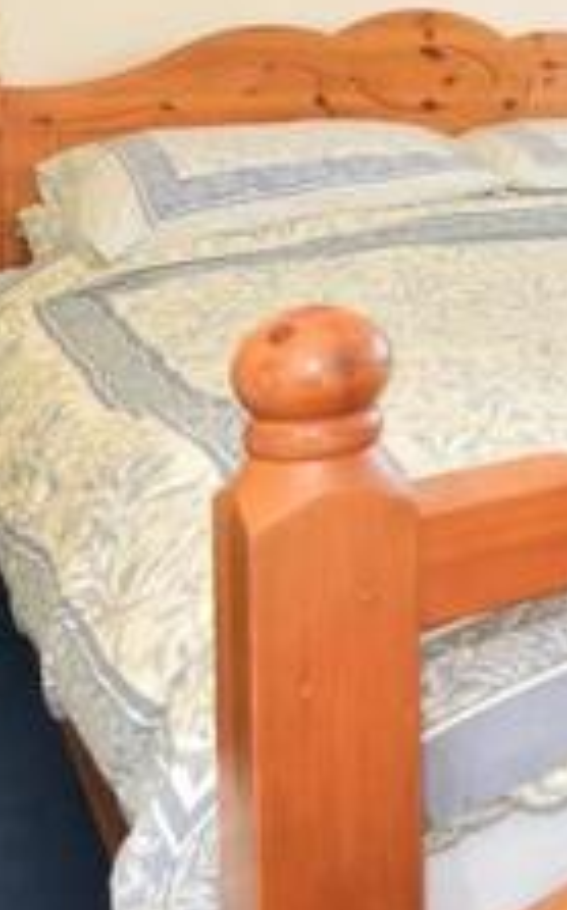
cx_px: 942
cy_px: 55
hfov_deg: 20.5
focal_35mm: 50
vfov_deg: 37.4
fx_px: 1226
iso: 400
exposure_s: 1/8
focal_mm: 11
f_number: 7.1
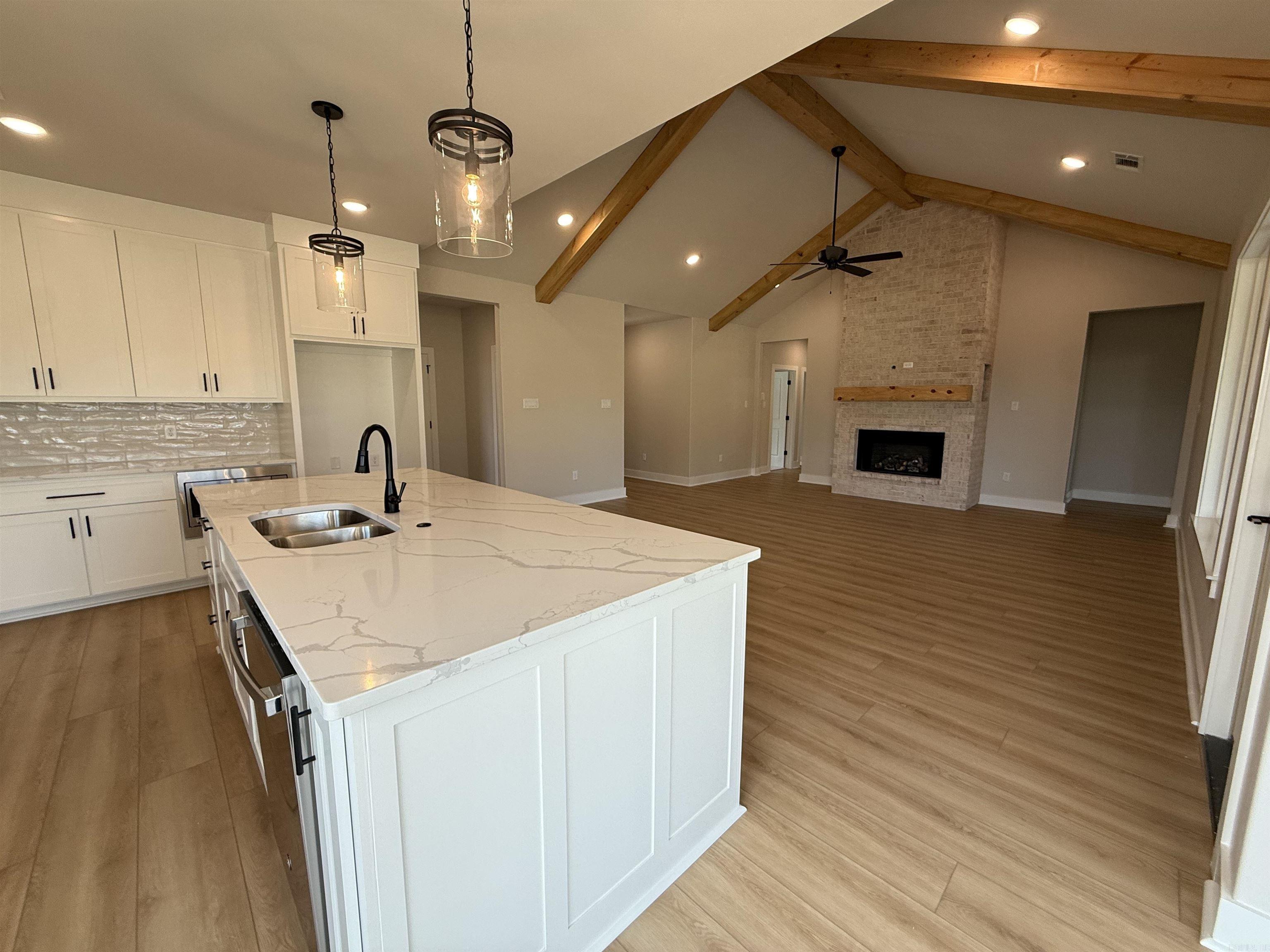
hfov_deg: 102.1
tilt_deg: -8.1
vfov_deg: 85.7
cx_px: 635
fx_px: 514
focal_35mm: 14
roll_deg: -0.3
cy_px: 476
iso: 64
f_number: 2.2
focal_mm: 2.22
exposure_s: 1/120
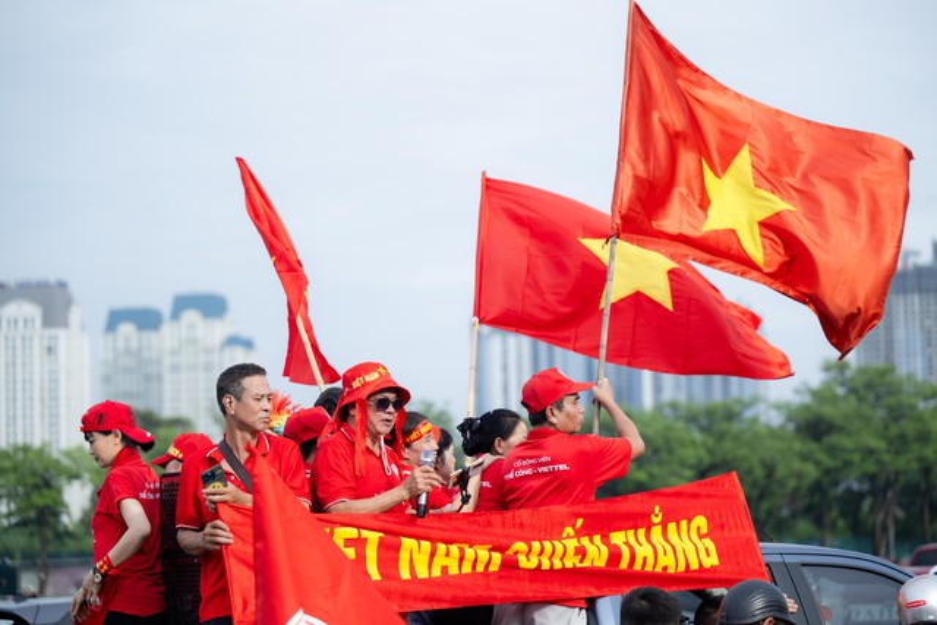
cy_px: 312
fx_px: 2551
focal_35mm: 98
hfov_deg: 20.8
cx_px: 468
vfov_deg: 14.0
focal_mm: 98
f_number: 2.8
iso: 200
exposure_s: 1/1000
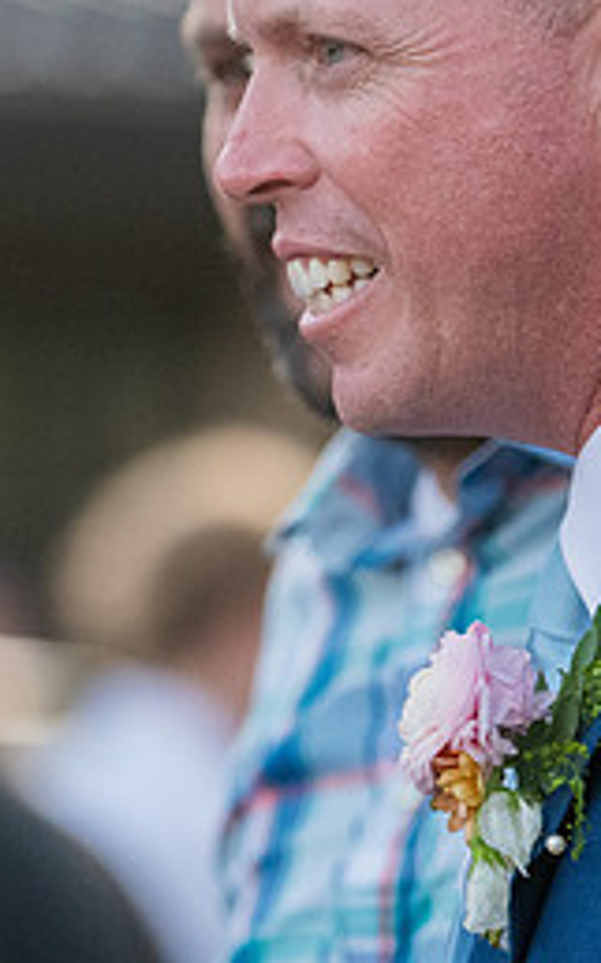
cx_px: 142
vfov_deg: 5.1
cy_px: 321
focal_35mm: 412
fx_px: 10809
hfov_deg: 3.2
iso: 4000
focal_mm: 150
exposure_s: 1/2000
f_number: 2.8
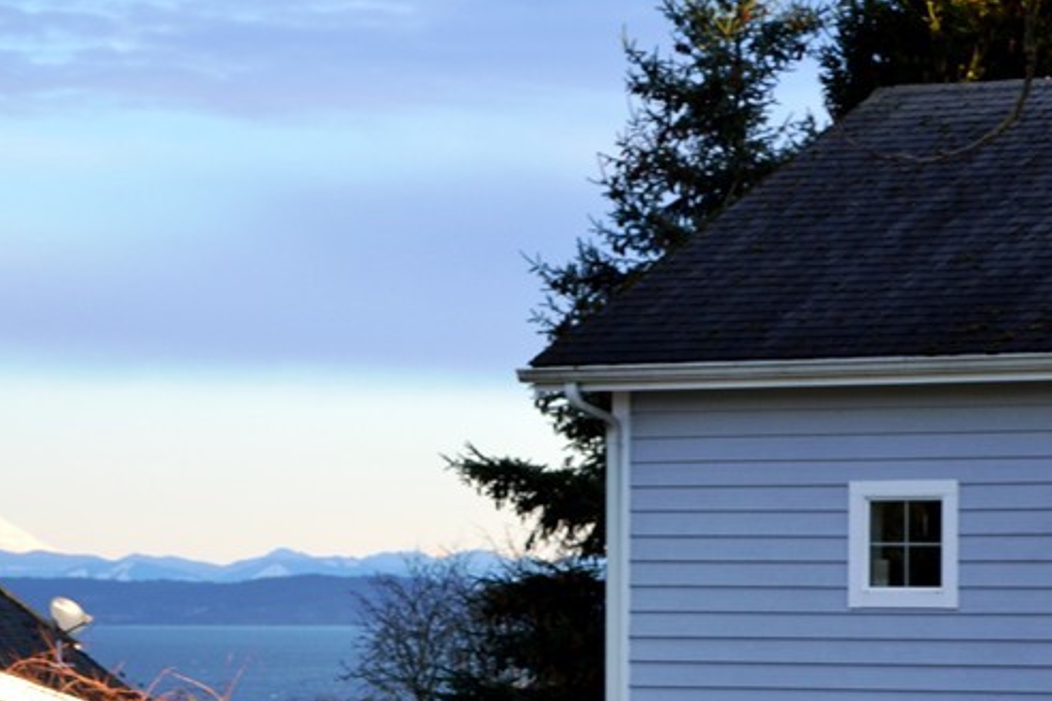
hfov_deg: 11.3
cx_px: 605
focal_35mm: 182
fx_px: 5321
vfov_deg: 7.5
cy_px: 618
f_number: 5.6
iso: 200
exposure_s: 1/125
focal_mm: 55
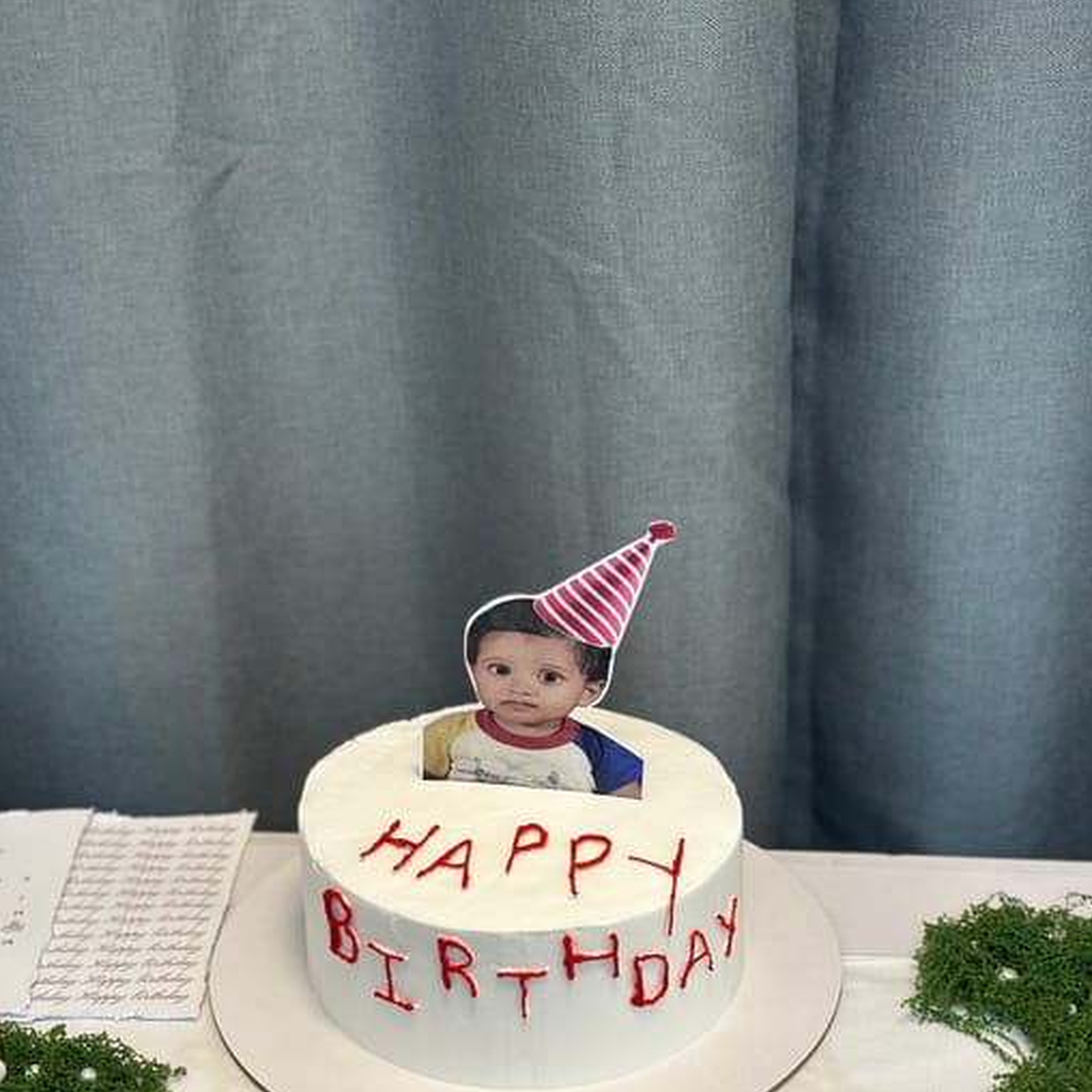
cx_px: 548
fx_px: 2034
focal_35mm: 57
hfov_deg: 30.0
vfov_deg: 29.9
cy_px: 700
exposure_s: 1/100
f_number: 1.78
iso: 80
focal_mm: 6.86
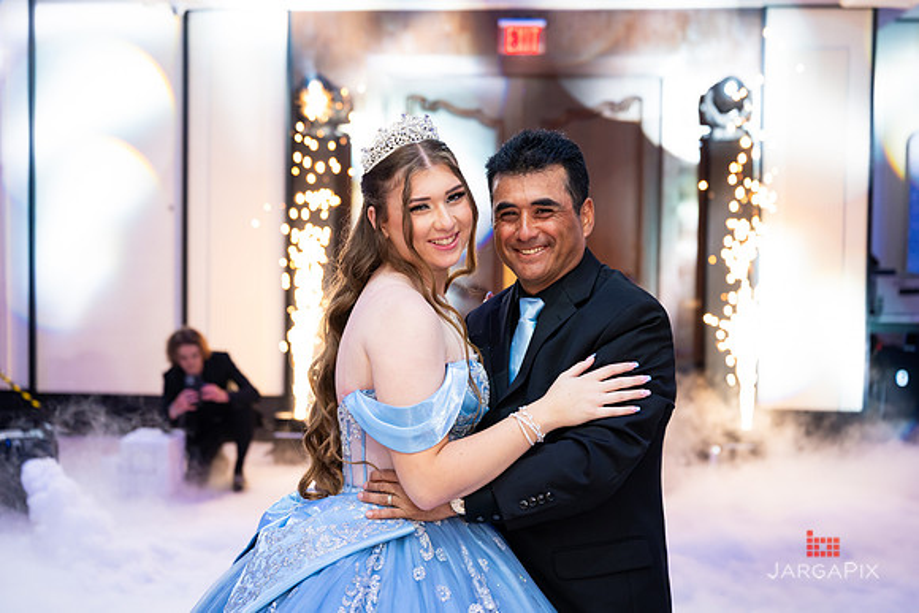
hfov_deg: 35.3
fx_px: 1443
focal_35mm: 56
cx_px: 461
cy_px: 295
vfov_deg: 24.0
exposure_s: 1/200
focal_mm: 52
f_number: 3.2
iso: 1250
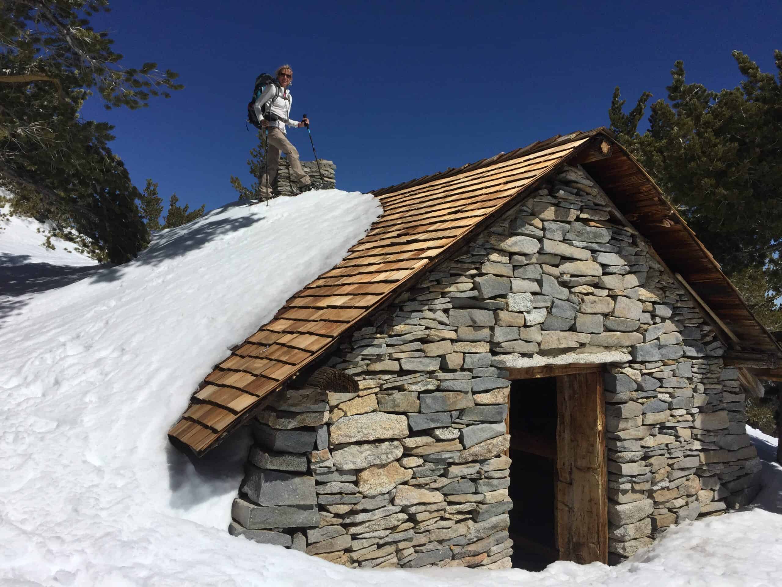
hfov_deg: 61.7
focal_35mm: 29
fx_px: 655
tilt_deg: +3.1
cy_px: 294
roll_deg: -0.5
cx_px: 391
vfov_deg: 48.2
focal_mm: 4.15
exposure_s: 1/9901
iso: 32
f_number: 2.2
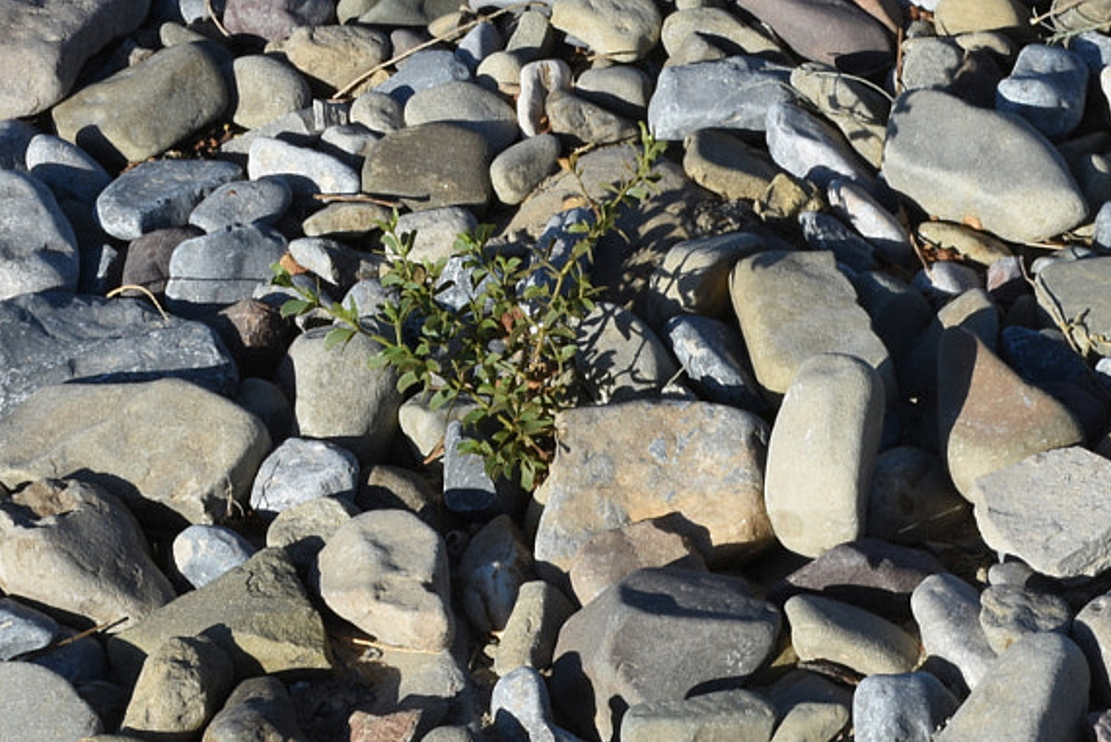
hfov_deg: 8.1
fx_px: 7778
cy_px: 834
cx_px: 1132
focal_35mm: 252
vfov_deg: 5.4
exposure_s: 1/60
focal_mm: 60
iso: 100
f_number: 18
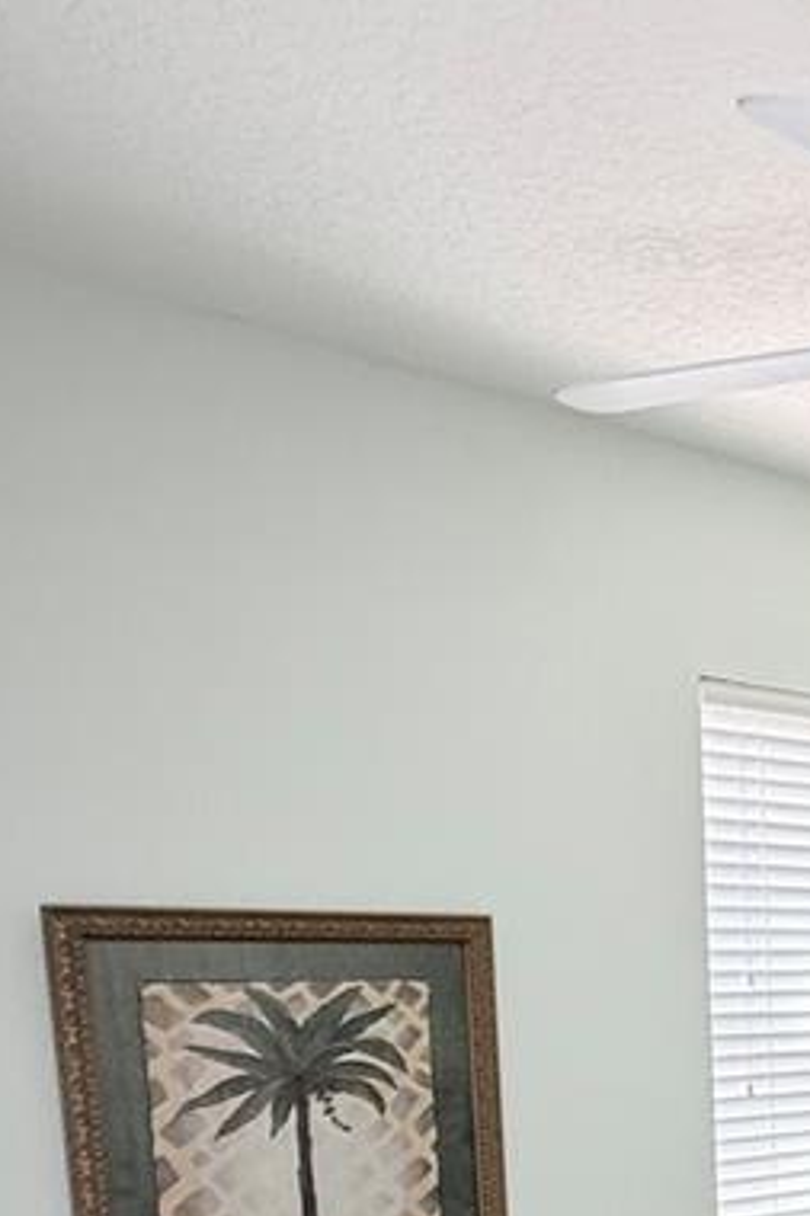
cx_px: 1271
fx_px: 1554
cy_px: 1174
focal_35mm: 46
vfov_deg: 38.6
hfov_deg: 22.8
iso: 125
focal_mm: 2.22
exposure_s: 1/99
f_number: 2.2
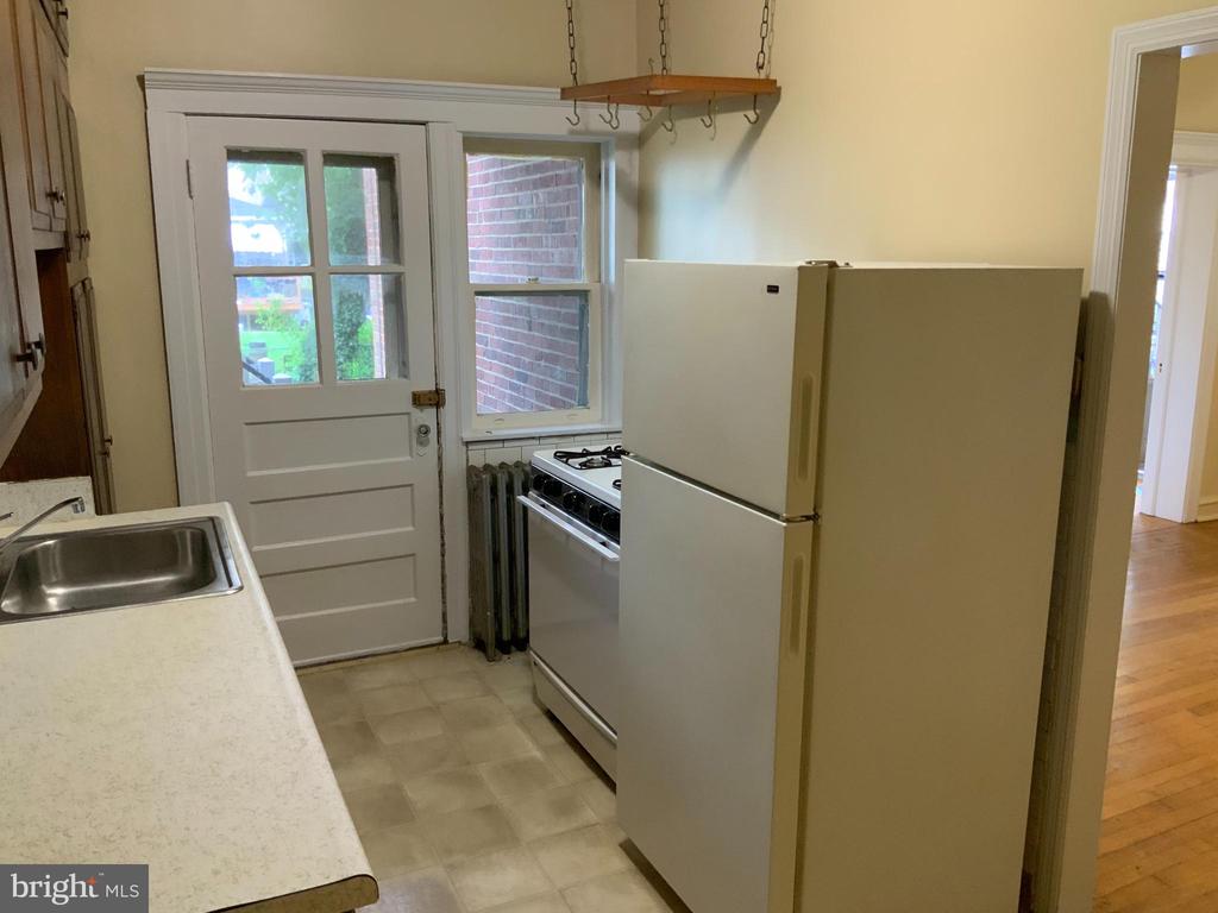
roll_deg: +1.1
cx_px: 609
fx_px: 1020
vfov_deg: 48.2
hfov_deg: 61.7
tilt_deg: -10.1
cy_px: 456
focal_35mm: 29
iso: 200
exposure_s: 1/60
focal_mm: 3
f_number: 1.8
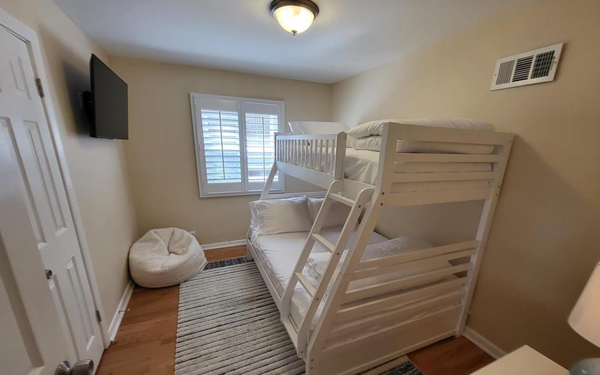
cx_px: 302
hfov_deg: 105.3
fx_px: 229
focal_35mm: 14
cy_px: 201
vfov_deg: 78.5
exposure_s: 1/60
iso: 80
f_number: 2.2
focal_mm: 1.74
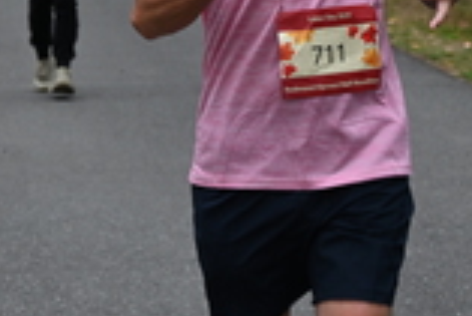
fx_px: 3215
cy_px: -179
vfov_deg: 5.6
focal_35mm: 245
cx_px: 265
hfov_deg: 8.4
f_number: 6
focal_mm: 70
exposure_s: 1/160
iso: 400
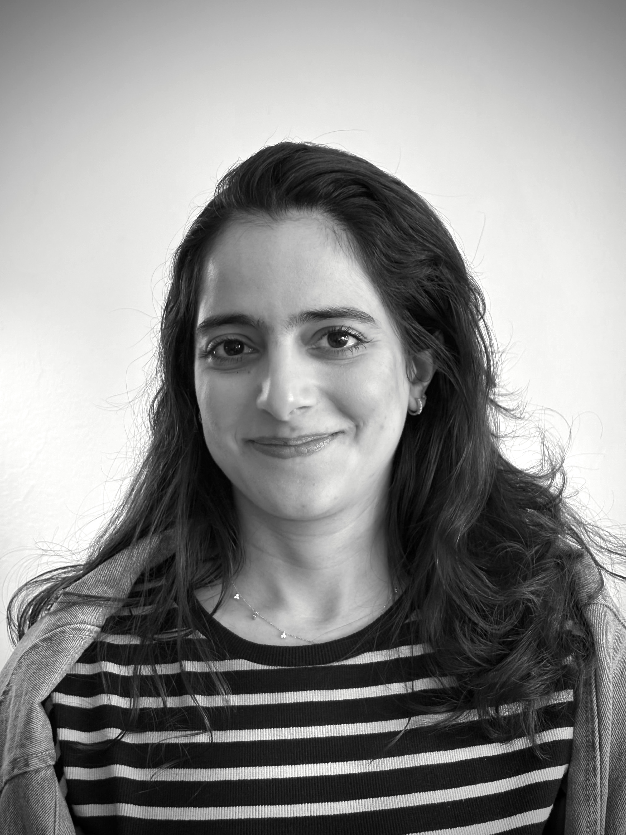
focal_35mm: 52
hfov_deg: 28.0
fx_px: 1254
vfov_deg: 36.8
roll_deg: +0.2
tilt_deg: -1.2
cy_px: 418
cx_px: 313
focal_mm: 5.96
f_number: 1.6
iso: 160
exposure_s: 1/40
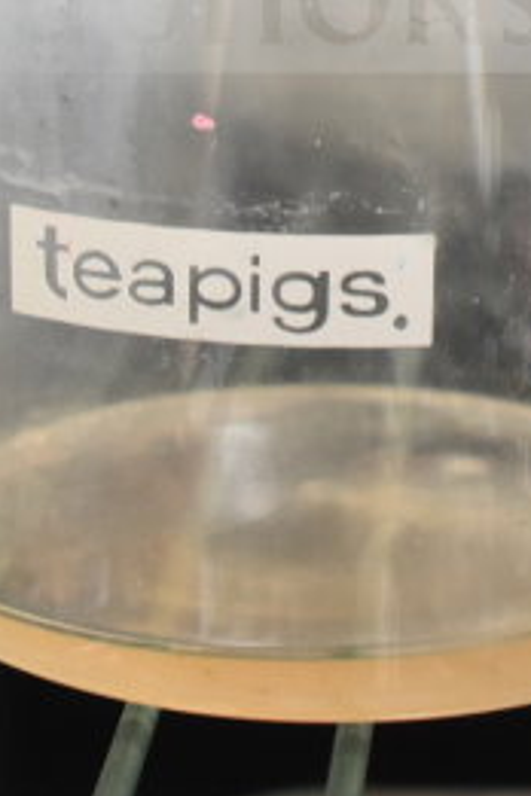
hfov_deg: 10.9
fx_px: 2788
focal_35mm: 126
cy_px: -169
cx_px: 238
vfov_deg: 15.6
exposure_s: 1/40
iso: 1250
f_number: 3.8
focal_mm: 24
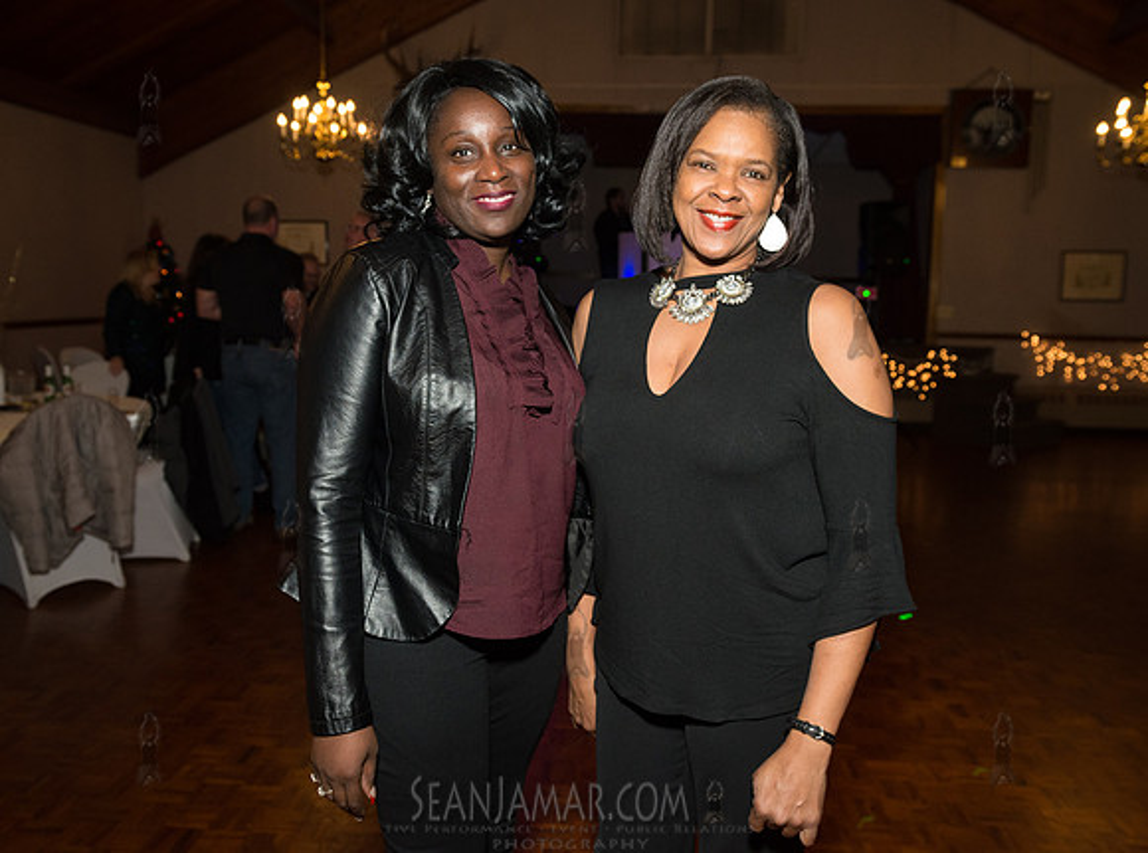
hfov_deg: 57.5
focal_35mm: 32
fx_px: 1045
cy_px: 404
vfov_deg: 44.4
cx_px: 575
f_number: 4.5
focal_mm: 28
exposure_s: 1/320
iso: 1600
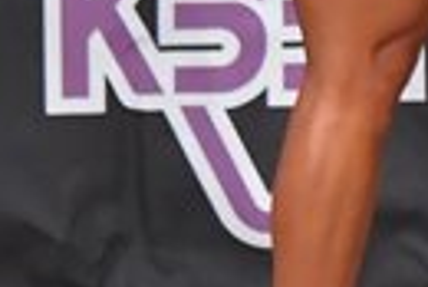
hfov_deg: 1.6
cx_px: 1062
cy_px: -257
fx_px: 15401
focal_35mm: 1294
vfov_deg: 1.1
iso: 6400
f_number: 5.6
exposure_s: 1/400
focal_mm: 145
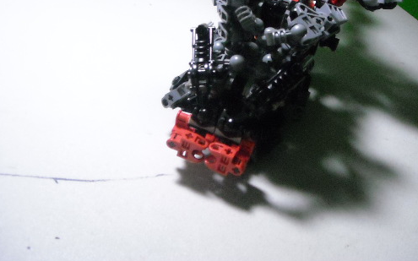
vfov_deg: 26.6
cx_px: 255
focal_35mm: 48
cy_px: 70
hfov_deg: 41.6
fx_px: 547
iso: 800
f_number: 2.8
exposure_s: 1/109
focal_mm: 5.7
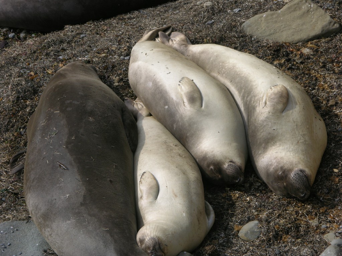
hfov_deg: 13.2
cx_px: 171
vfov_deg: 9.9
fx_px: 1482
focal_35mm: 150
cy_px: 128
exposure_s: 1/275
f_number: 4.9
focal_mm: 37.7
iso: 50
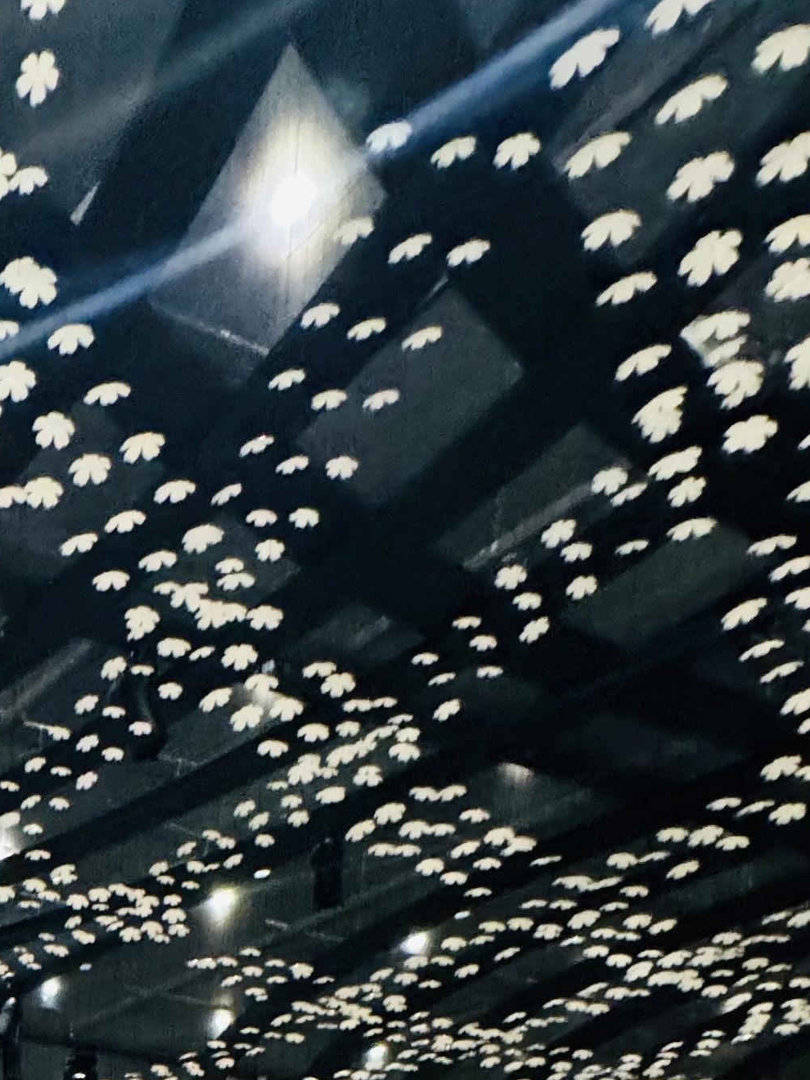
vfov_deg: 29.0
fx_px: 1310
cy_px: 1602
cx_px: -390
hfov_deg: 25.9
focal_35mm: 42
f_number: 2.2
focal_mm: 2.22
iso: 640
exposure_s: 1/60
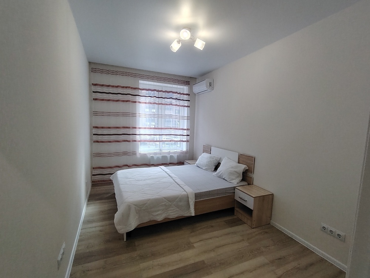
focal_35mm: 17
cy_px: 139
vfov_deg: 74.7
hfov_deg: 91.0
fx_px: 182
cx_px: 185
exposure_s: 1/50
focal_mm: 1.42
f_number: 2.2
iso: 150
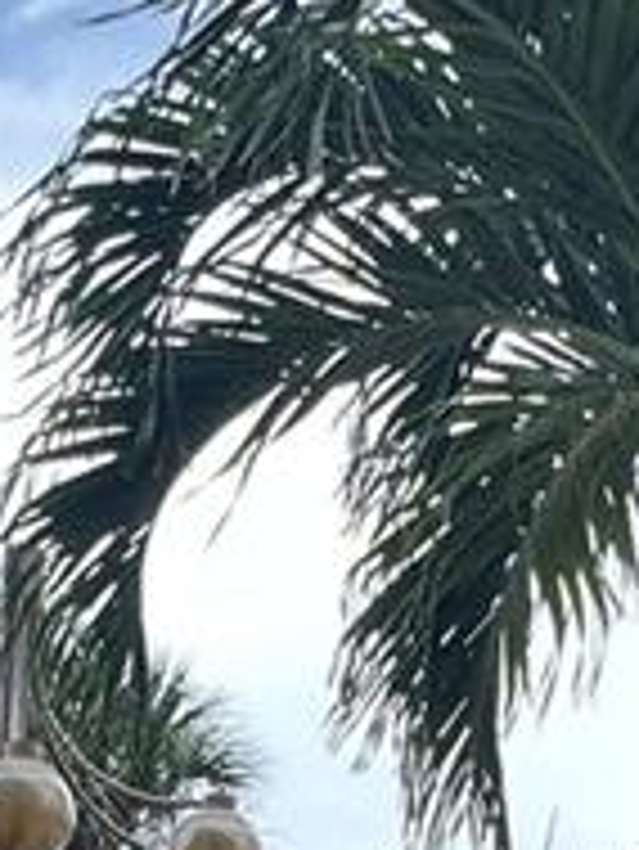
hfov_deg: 16.5
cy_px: 1021
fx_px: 2188
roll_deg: -5.0
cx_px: 126
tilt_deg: +9.9
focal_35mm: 89
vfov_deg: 20.6
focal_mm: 2.22
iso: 40
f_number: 2.2
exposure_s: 1/329
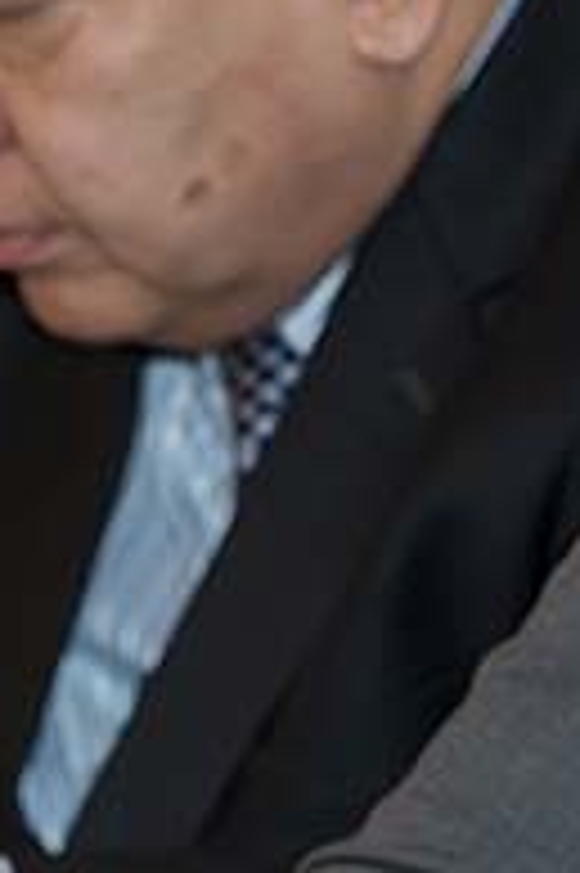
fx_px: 15566
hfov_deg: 2.1
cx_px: -13
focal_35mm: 643
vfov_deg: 3.2
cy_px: 160
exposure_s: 1/60
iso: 800
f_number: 4.5
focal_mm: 130
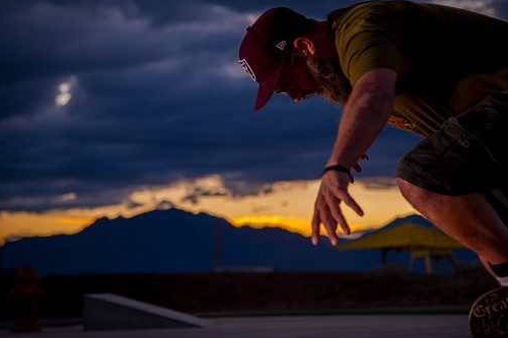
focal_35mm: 107
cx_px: 238
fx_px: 1508
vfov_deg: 12.8
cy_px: 135
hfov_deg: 19.1
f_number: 4
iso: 640
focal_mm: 78
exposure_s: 1/500
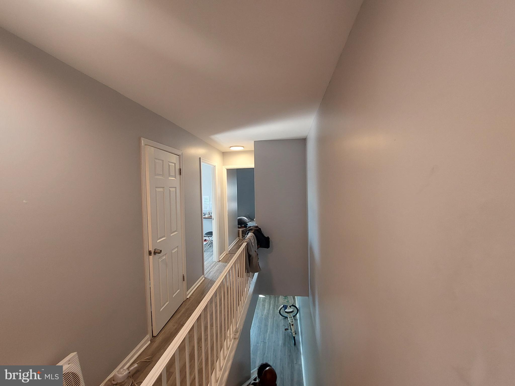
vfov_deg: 89.9
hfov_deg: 106.2
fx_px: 193
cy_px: 193
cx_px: 258
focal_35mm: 13
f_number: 2.2
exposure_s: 1/60
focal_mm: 1.74
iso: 160
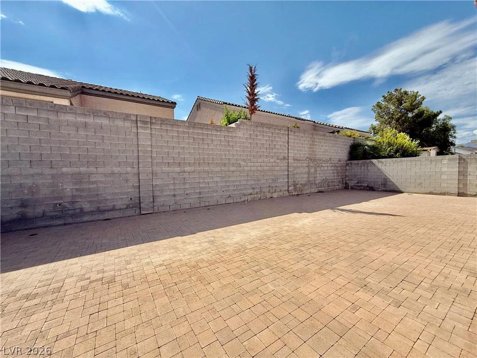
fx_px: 193
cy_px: 179
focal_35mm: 14
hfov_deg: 102.1
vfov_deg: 85.7
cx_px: 238
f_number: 2.2
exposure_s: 1/2320
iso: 50
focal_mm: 2.22
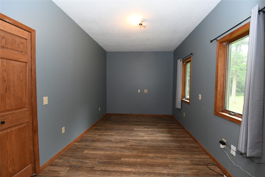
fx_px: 110
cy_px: 88
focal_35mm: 15
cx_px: 132
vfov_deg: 77.3
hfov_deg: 100.4
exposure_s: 1/60
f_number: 5.6
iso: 1400
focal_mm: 10
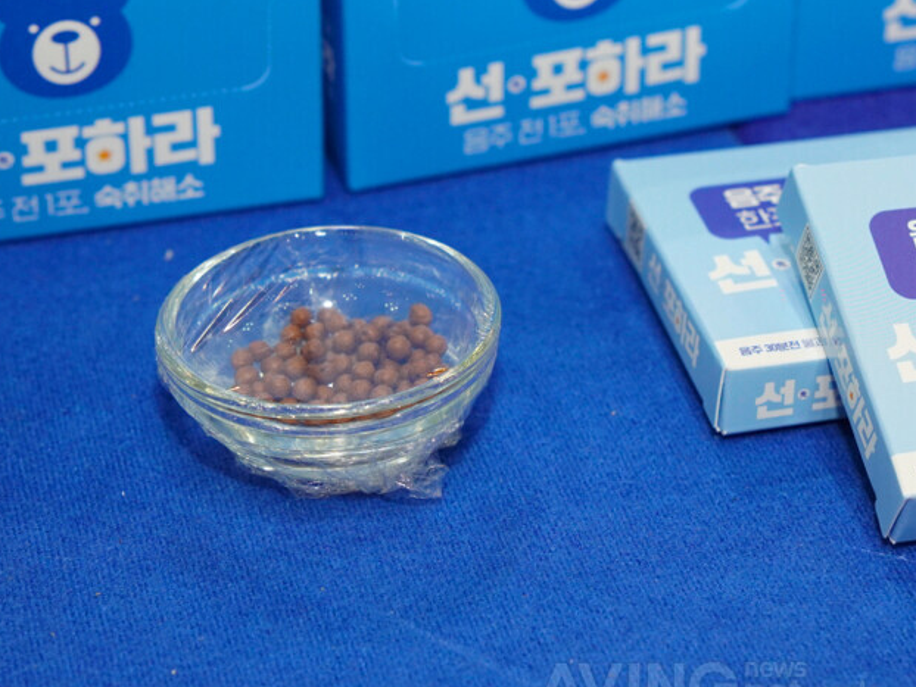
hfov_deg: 22.4
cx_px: 685
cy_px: 264
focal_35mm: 87
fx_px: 2296
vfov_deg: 17.0
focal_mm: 39
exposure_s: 1/160
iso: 1250
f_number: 4
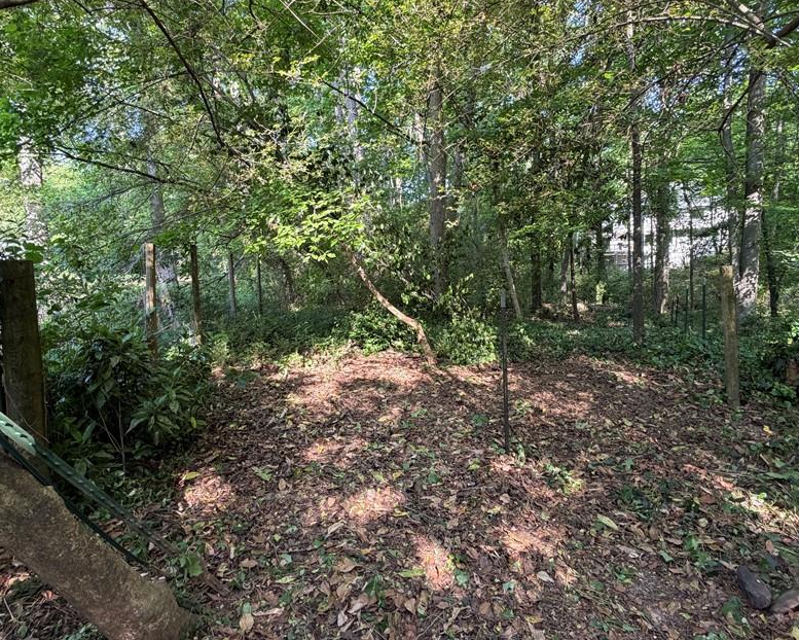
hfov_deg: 86.3
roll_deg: +1.6
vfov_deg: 73.7
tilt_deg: -4.0
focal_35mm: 18
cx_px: 394
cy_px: 294
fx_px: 426
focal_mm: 2.22
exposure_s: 1/121
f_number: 2.2
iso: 160
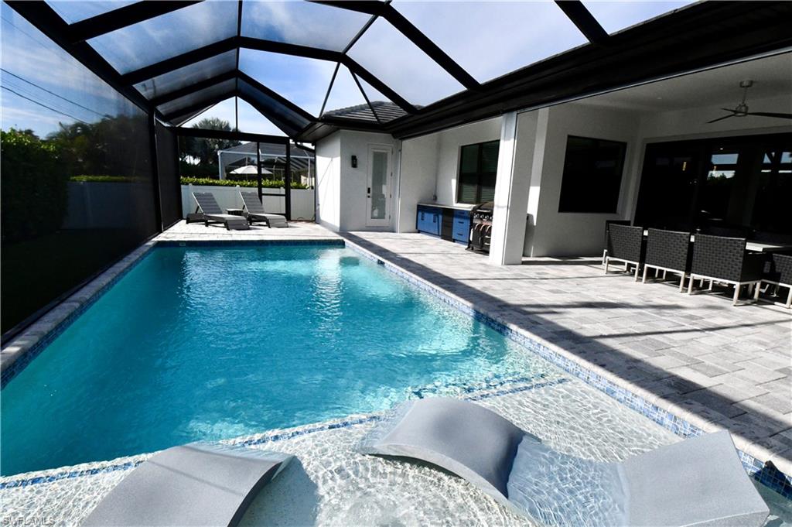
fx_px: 330
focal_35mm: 15
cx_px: 396
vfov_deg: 77.2
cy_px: 264
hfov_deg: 100.4
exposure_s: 1/800
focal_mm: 10
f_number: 14
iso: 2000
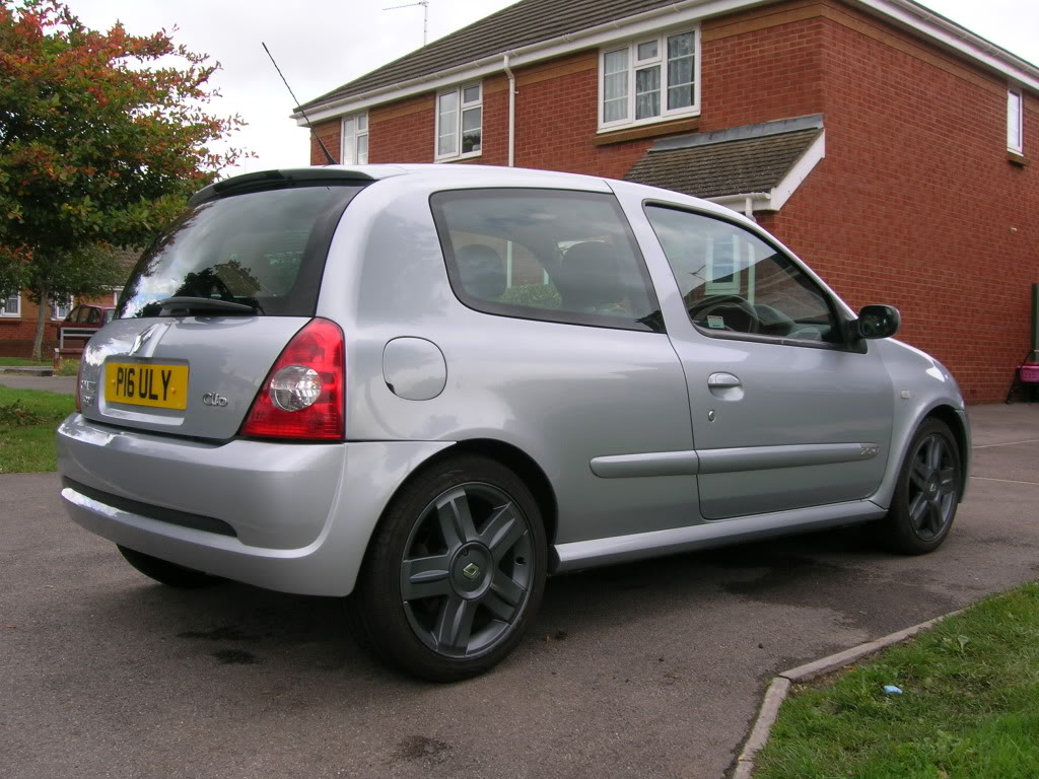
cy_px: 390
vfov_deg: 40.7
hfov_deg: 52.6
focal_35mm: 35
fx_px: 1051
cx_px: 520
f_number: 4.9
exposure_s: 1/63
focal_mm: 5.8
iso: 50
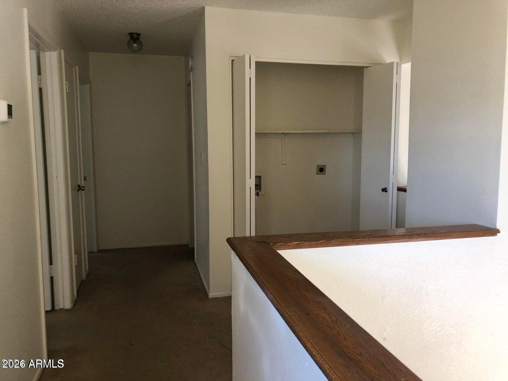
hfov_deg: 63.4
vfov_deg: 49.8
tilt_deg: -5.8
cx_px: 254
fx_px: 411
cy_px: 190
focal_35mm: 28
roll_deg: +0.2
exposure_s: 1/20
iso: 40
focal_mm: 4
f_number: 1.8
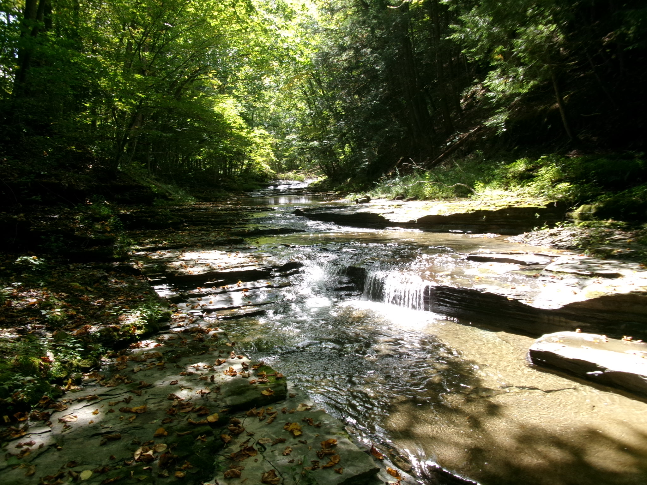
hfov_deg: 63.4
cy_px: 242
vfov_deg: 49.7
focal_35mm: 28
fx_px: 523
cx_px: 324
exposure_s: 1/110
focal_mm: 5.1
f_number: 3.9
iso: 100
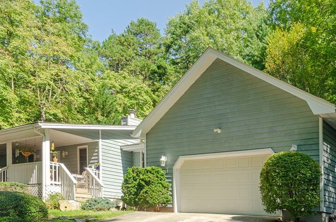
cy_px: 135
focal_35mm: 35
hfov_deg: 53.5
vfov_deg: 37.5
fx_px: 326
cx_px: 112
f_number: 9
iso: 320
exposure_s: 1/200
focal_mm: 16
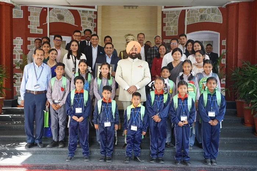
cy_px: 86
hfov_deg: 50.7
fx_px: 271
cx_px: 128
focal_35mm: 38
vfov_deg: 35.0
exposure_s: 1/160
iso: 640
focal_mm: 38
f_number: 2.8
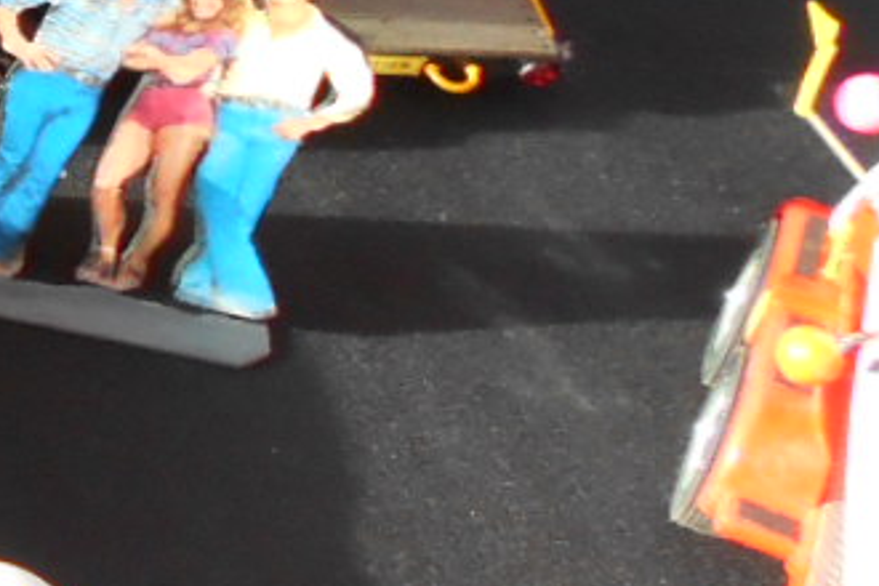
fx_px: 3198
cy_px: -99
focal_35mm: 131
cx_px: -1177
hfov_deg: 12.5
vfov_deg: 10.3
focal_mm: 4.6
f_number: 3.2
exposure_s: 1/30
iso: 140
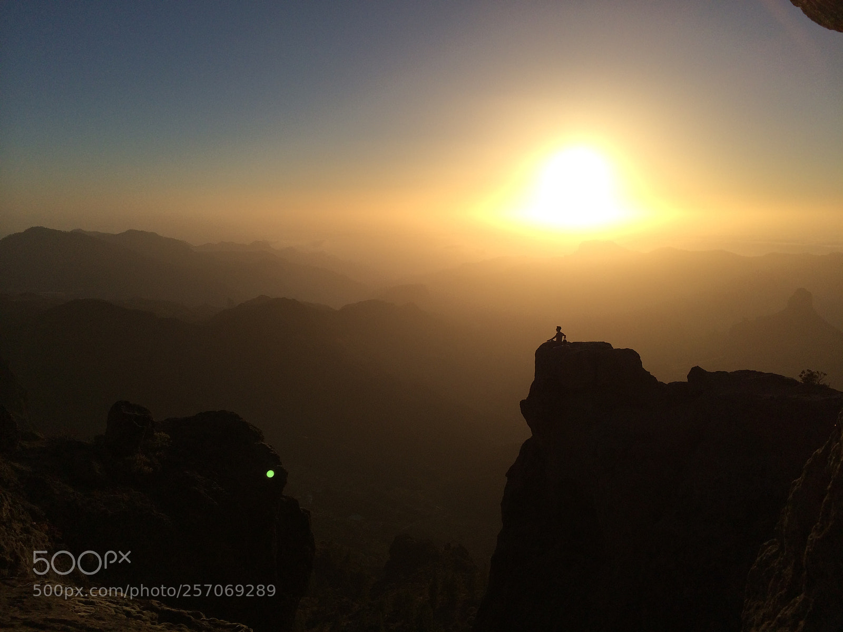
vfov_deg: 46.8
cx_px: 422
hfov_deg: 60.0
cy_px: 316
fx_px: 731
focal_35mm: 30
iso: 32
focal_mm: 4.12
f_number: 2.2
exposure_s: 1/5882
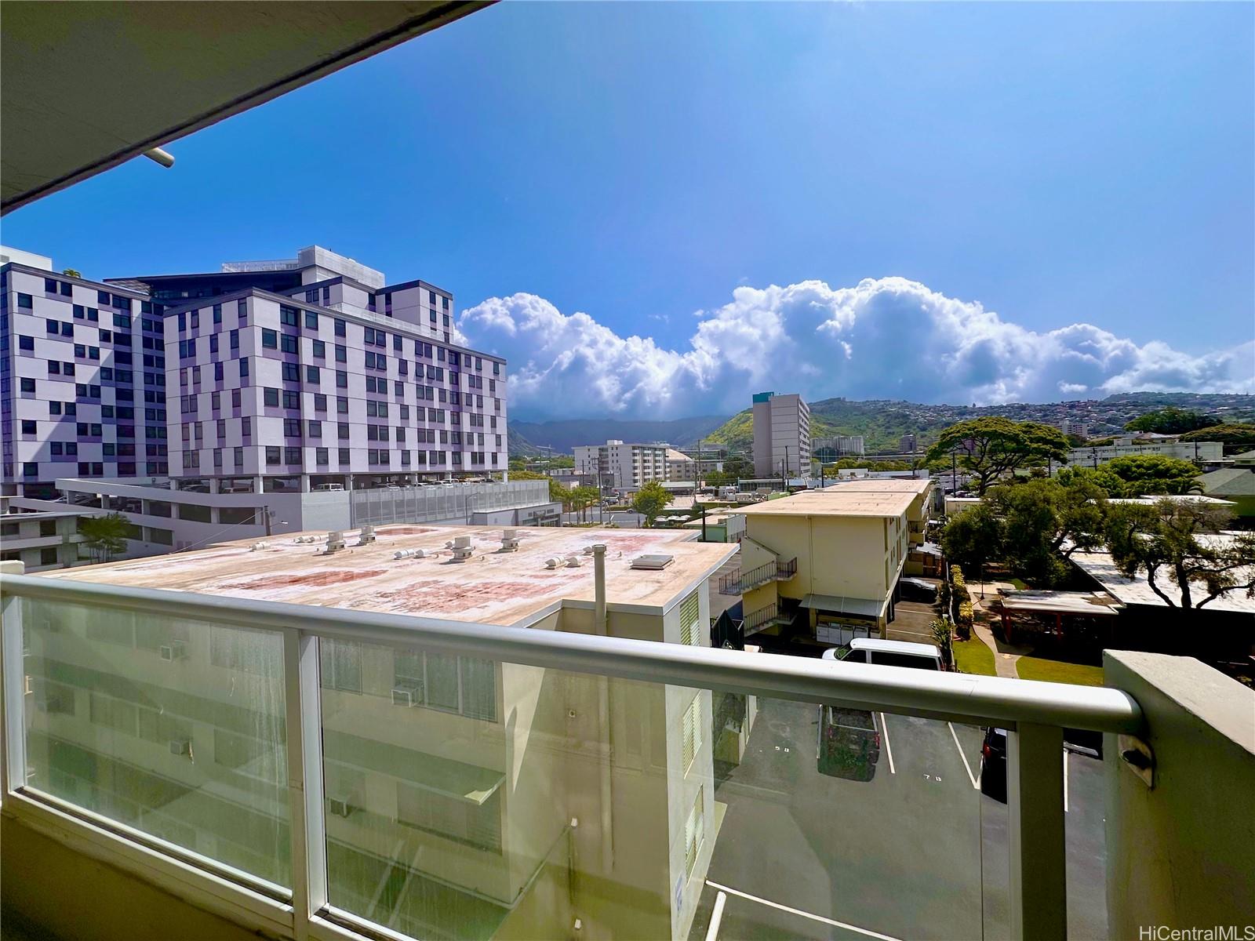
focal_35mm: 14
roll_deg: +1.4
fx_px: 508
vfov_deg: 85.7
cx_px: 628
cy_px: 470
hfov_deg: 102.1
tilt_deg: -0.2
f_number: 2.2
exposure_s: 1/5291
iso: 50
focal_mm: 2.22
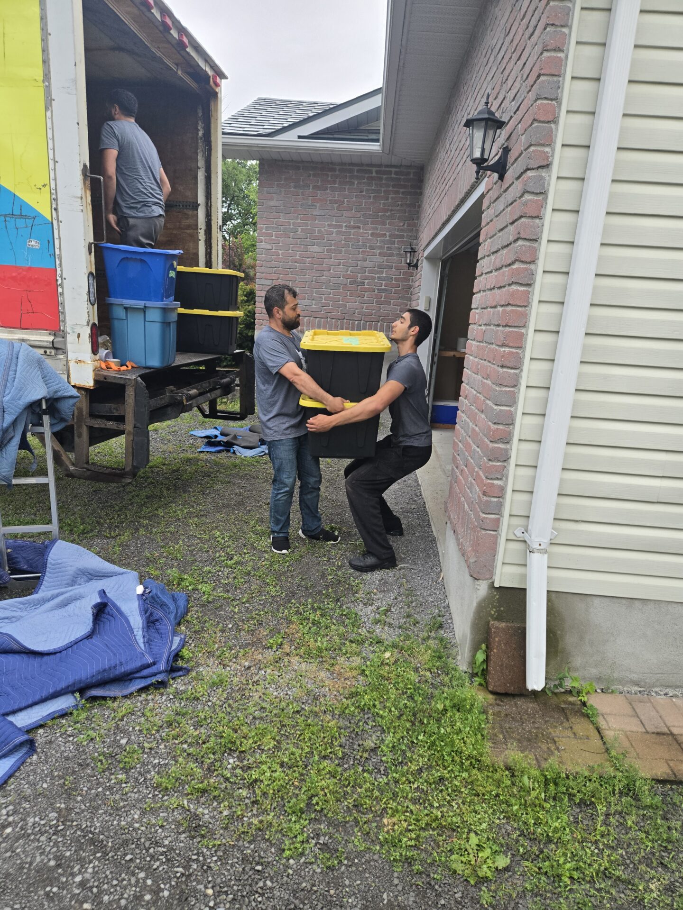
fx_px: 605
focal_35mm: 23
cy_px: 455
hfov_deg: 58.9
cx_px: 342
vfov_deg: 73.9
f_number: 1.8
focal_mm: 5.4
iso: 100
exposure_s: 1/180
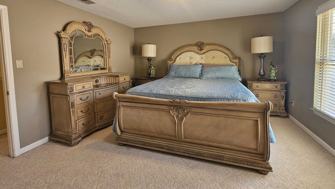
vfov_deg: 69.2
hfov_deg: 103.0
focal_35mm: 15
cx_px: 170
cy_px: 69
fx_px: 133
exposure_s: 1/60
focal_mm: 2.2
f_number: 2.2
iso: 200
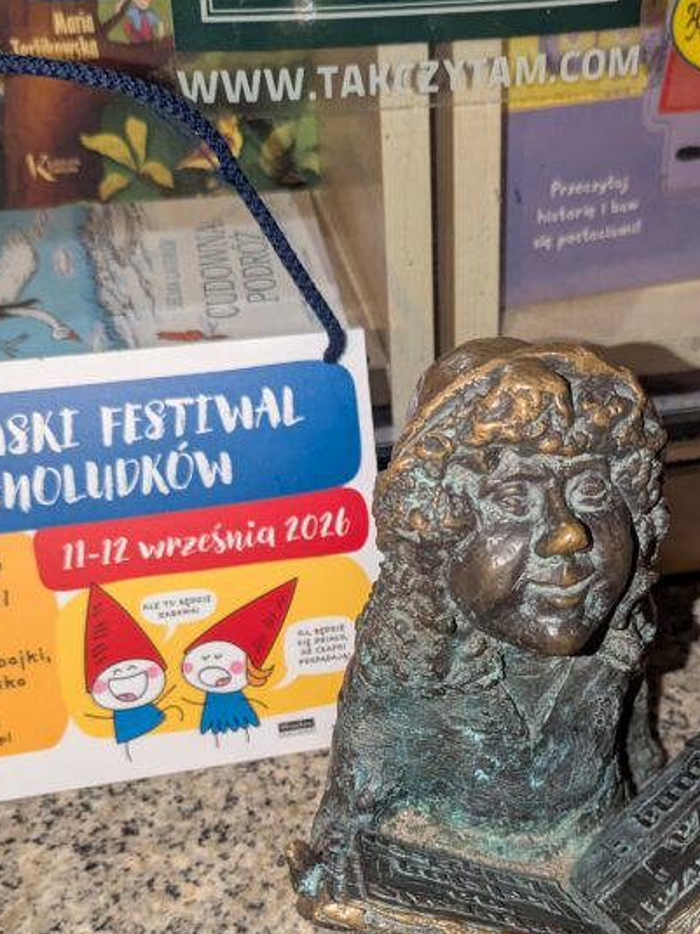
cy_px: 695
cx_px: 484
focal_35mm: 46
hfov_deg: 31.2
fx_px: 1241
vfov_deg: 40.2
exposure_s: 1/100
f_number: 1.85
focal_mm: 6.81
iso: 579
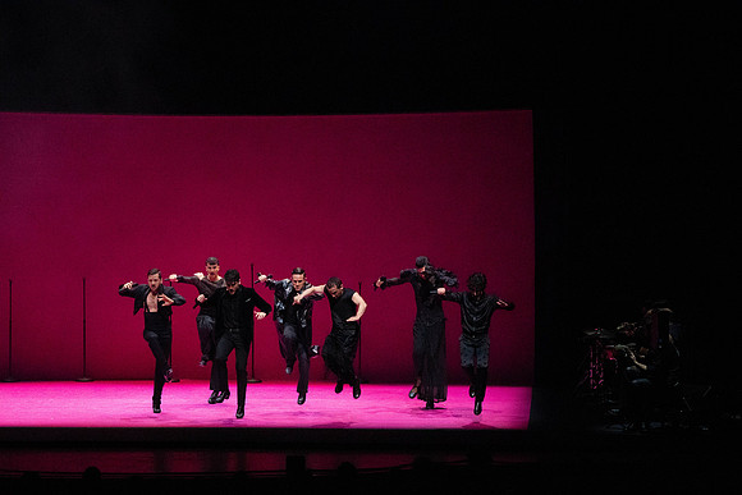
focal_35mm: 139
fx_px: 2865
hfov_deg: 14.8
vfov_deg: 9.9
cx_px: 371
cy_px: 248
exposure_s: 1/400
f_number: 9
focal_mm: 139
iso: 25600
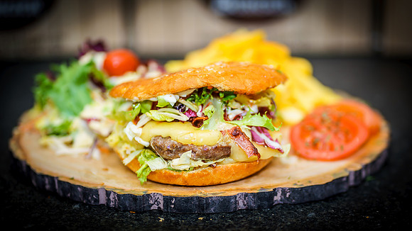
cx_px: 227
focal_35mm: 105
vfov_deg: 11.5
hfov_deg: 20.3
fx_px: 1150
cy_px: 138
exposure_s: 1/80
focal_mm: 85
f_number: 1.8
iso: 100
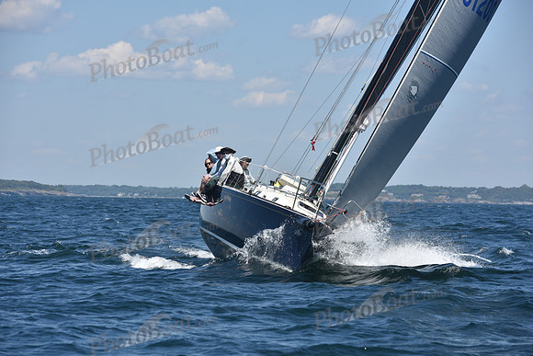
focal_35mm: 160
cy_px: 178
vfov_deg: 8.6
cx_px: 266
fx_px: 2369
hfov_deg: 12.8
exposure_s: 1/1000
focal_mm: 160
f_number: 8
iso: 200
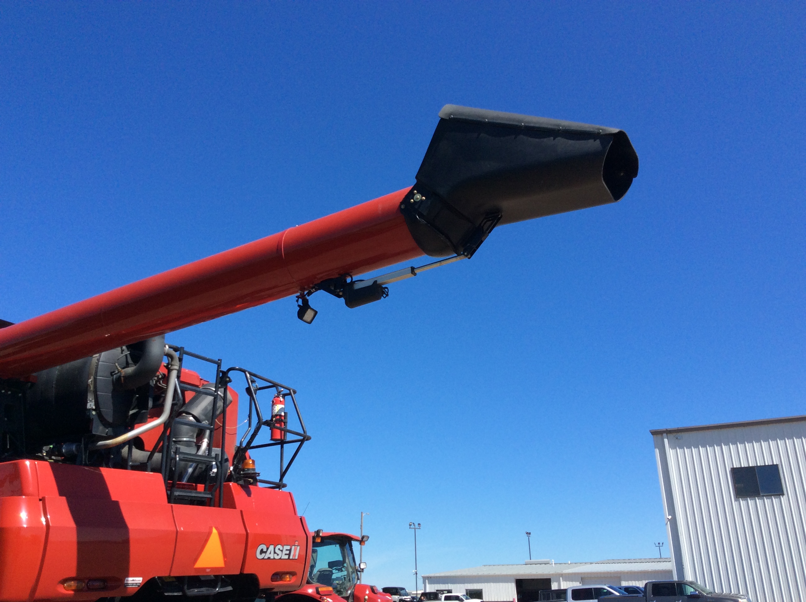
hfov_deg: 56.9
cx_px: 403
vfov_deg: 44.1
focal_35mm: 32
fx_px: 744
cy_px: 301
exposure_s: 1/1466
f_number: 2.4
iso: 32
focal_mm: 3.3
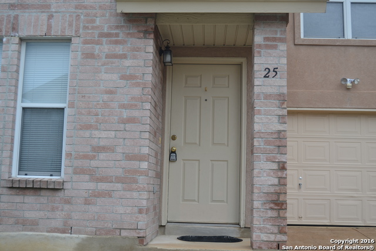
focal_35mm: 39
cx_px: 188
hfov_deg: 49.5
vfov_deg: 34.2
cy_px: 126
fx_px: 407
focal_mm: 26
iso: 140
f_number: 5.6
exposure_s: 1/60
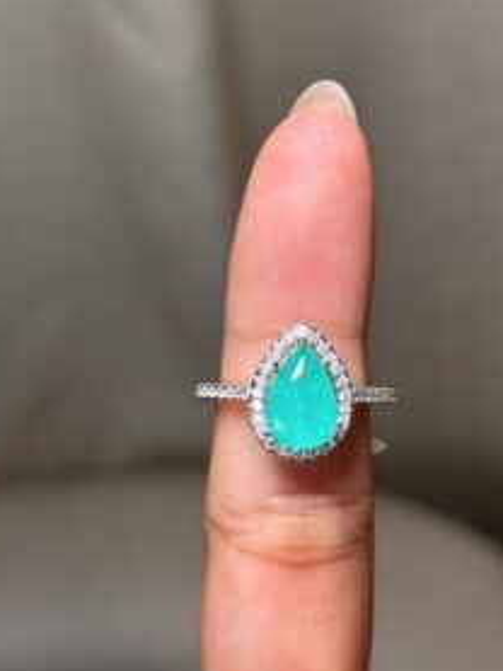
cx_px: 293
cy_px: 242
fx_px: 1452
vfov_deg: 25.9
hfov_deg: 19.6
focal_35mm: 75
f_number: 1.6
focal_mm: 5.96
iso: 32
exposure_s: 1/84
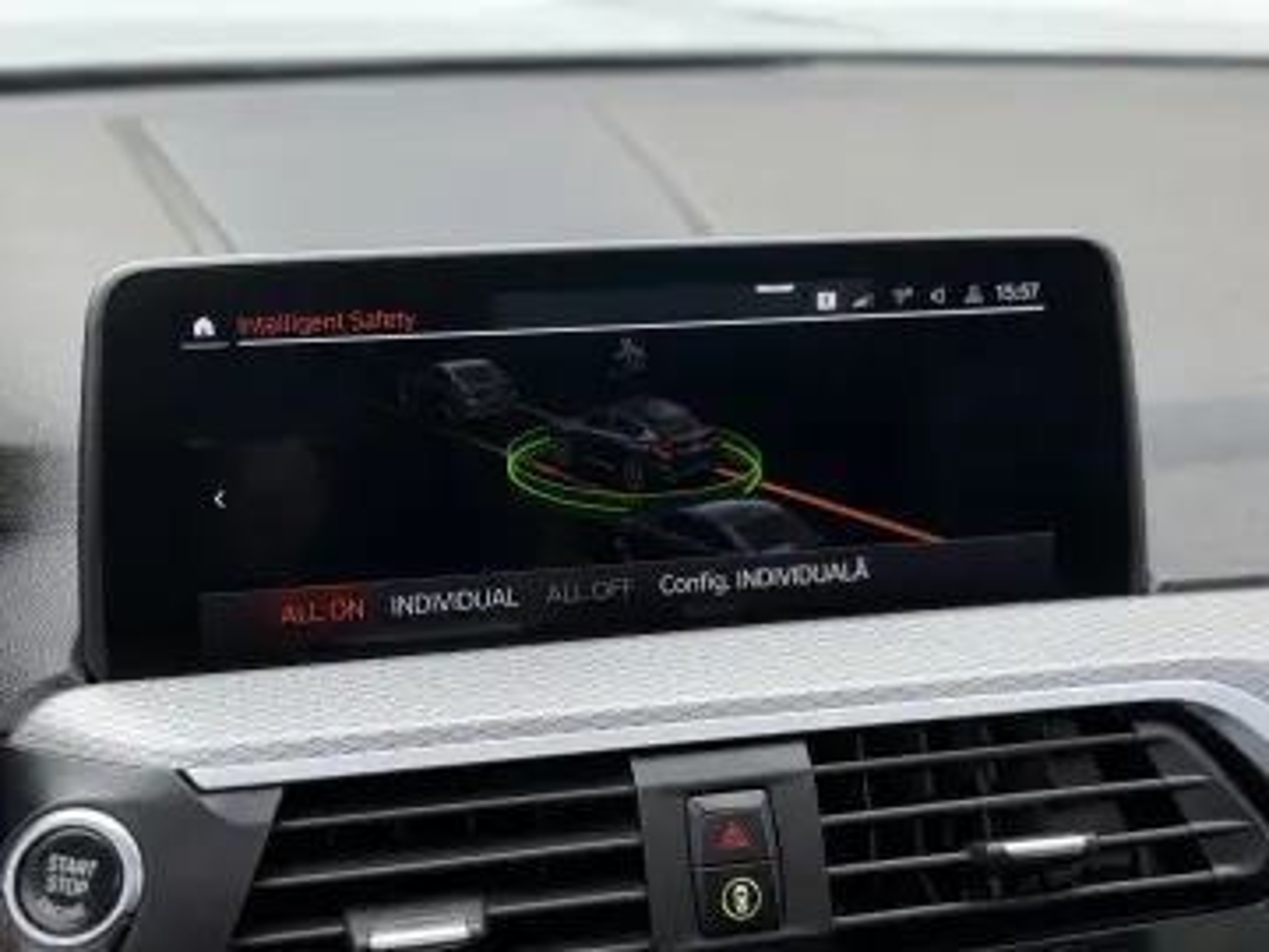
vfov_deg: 30.3
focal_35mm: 48
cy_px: 476
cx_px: 634
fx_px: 1760
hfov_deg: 39.7
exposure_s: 1/320
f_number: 1.78
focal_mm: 6.76
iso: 100
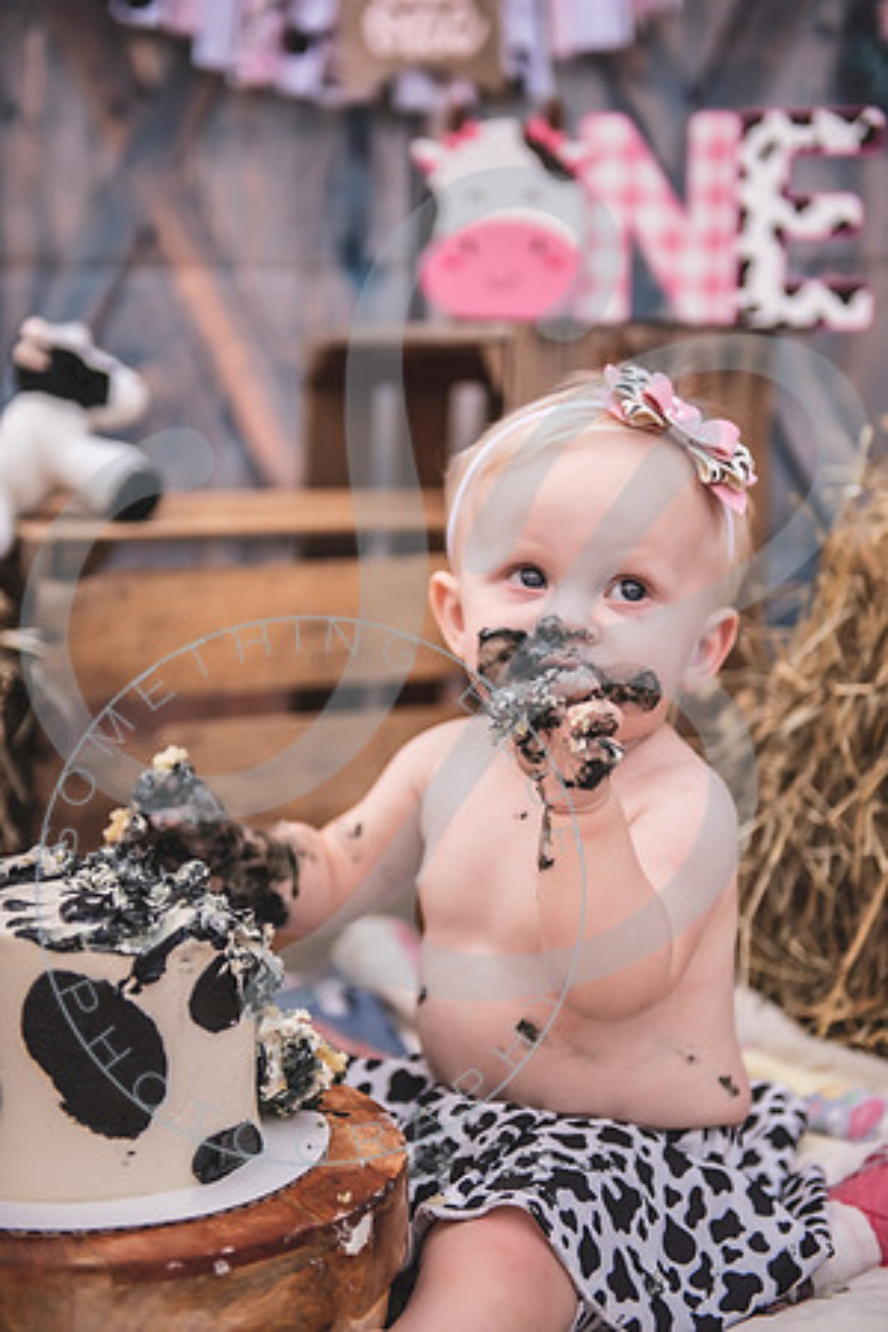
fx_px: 2146
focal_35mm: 58
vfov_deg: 34.5
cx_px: 444
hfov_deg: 23.4
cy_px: 666
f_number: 2.8
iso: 100
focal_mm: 58
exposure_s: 1/400
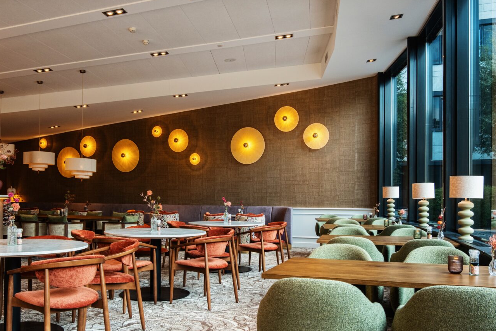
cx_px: 231
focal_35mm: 36
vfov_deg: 36.8
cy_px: 195
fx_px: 496
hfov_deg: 53.1
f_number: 13
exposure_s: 1/8
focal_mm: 19.7
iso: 320
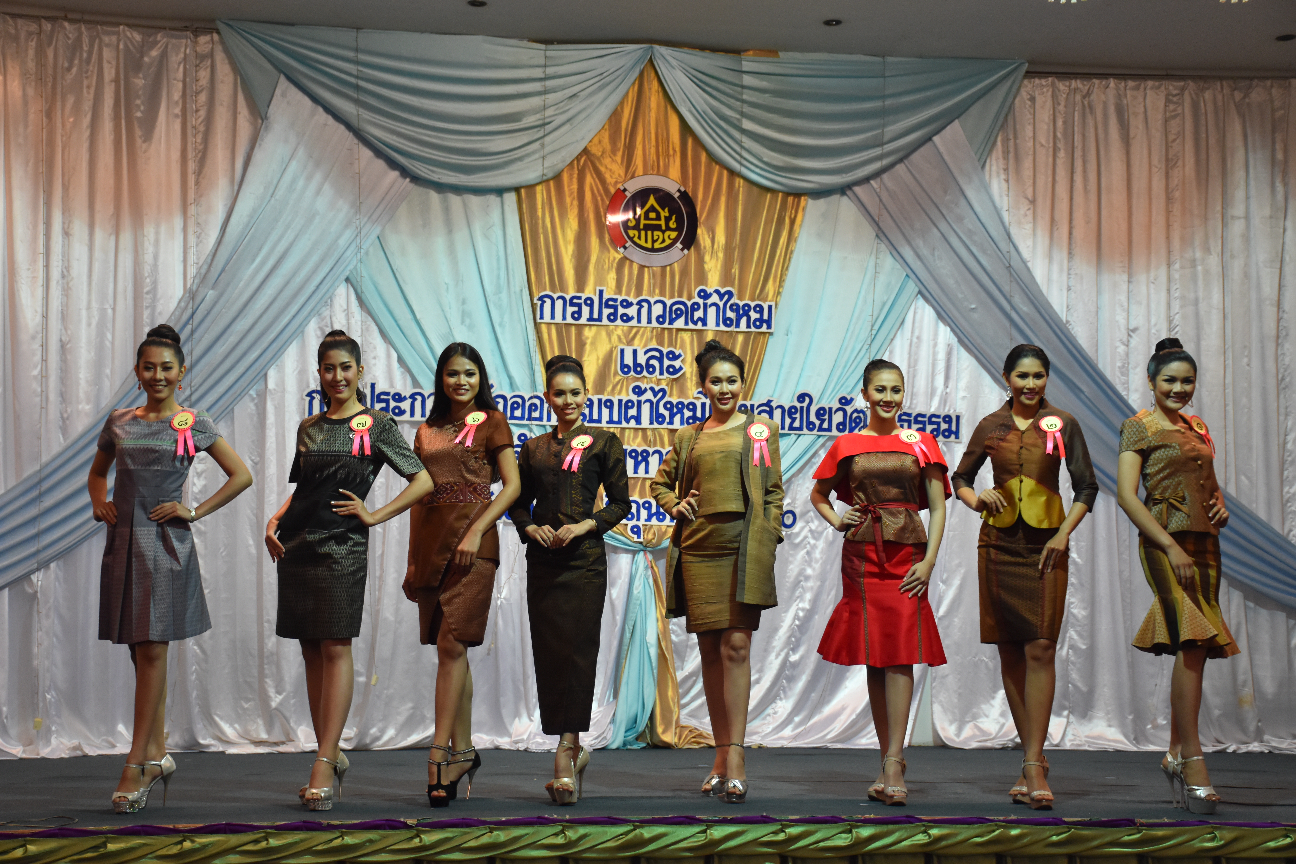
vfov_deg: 22.6
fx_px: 2160
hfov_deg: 33.4
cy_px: 432
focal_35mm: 60
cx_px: 648
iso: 1250
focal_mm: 40
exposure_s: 1/60
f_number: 4.5
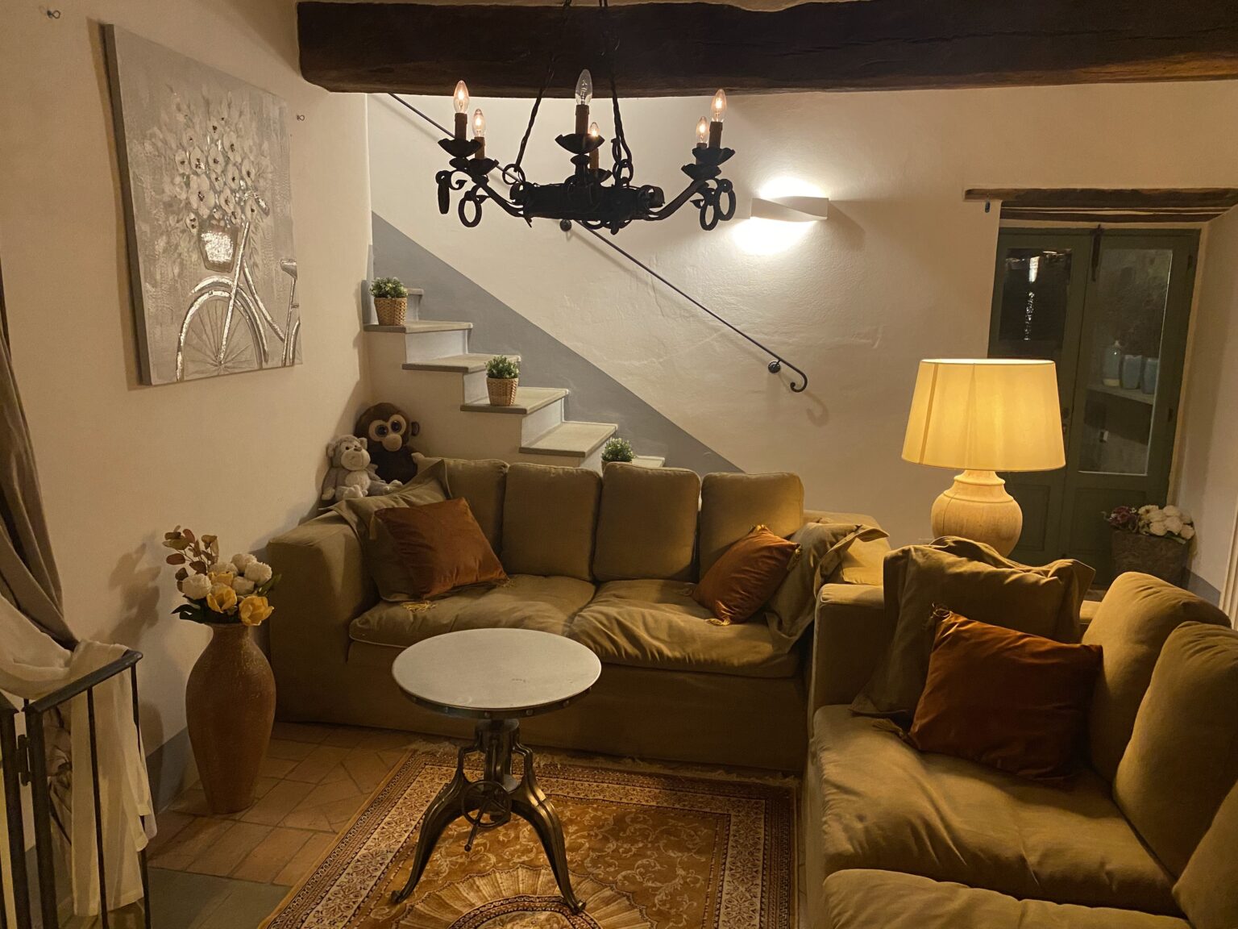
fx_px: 930
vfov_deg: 53.1
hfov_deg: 67.3
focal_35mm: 26
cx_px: 619
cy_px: 464
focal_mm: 4.25
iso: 500
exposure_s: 1/33
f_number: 1.8
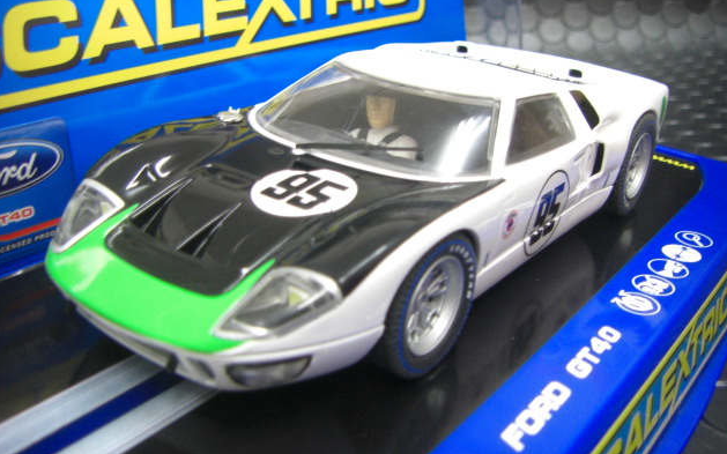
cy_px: 225
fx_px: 812
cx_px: 366
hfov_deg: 48.2
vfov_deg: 31.2
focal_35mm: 41
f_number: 3.4
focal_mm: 6.3
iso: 200
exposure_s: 1/13
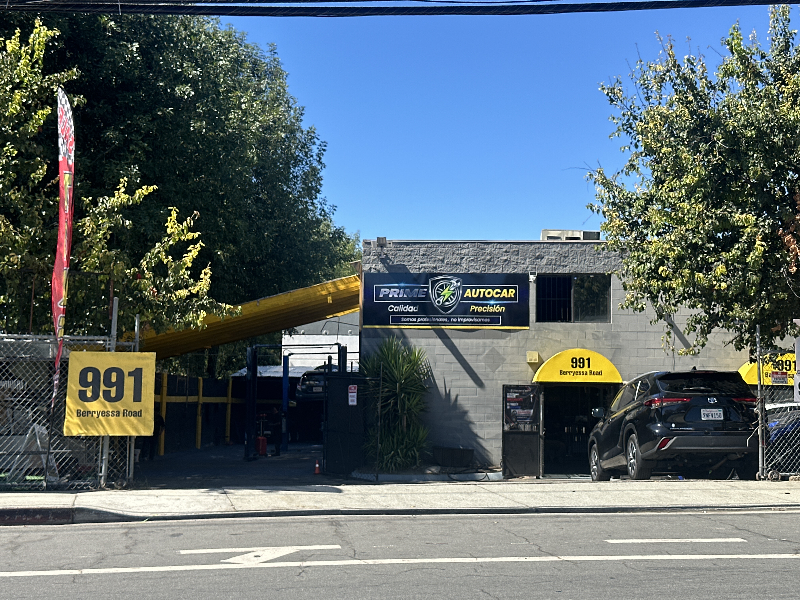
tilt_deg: +6.0
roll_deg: -1.6
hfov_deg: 39.7
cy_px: 300
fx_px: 1109
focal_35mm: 48
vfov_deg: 30.3
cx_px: 400
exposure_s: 1/2532
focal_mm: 6.86
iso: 64
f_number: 1.78
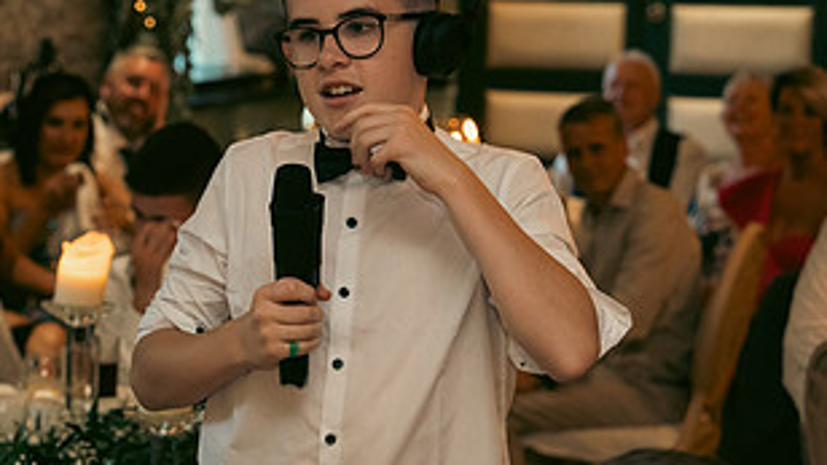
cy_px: 362
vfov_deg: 8.8
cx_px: 242
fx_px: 3025
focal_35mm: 138
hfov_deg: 15.5
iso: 2500
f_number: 3.5
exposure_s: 1/160
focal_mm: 70
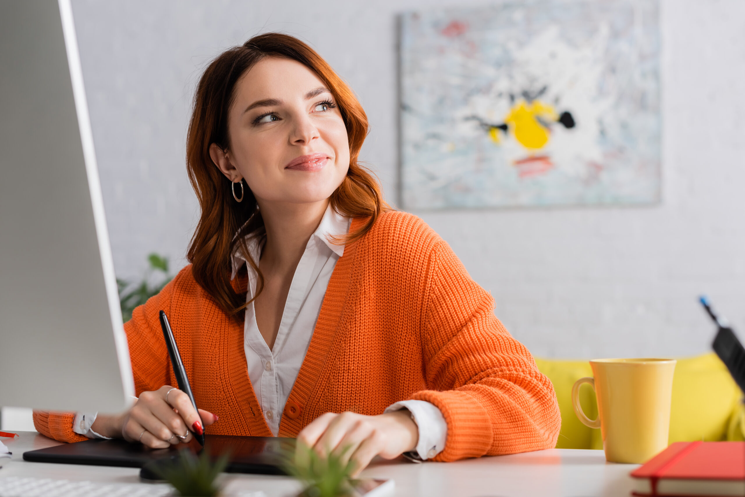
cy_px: 248
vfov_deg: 27.0
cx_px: 372
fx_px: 1035
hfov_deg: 39.6
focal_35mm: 50
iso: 100
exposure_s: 1/200
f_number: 4
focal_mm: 50
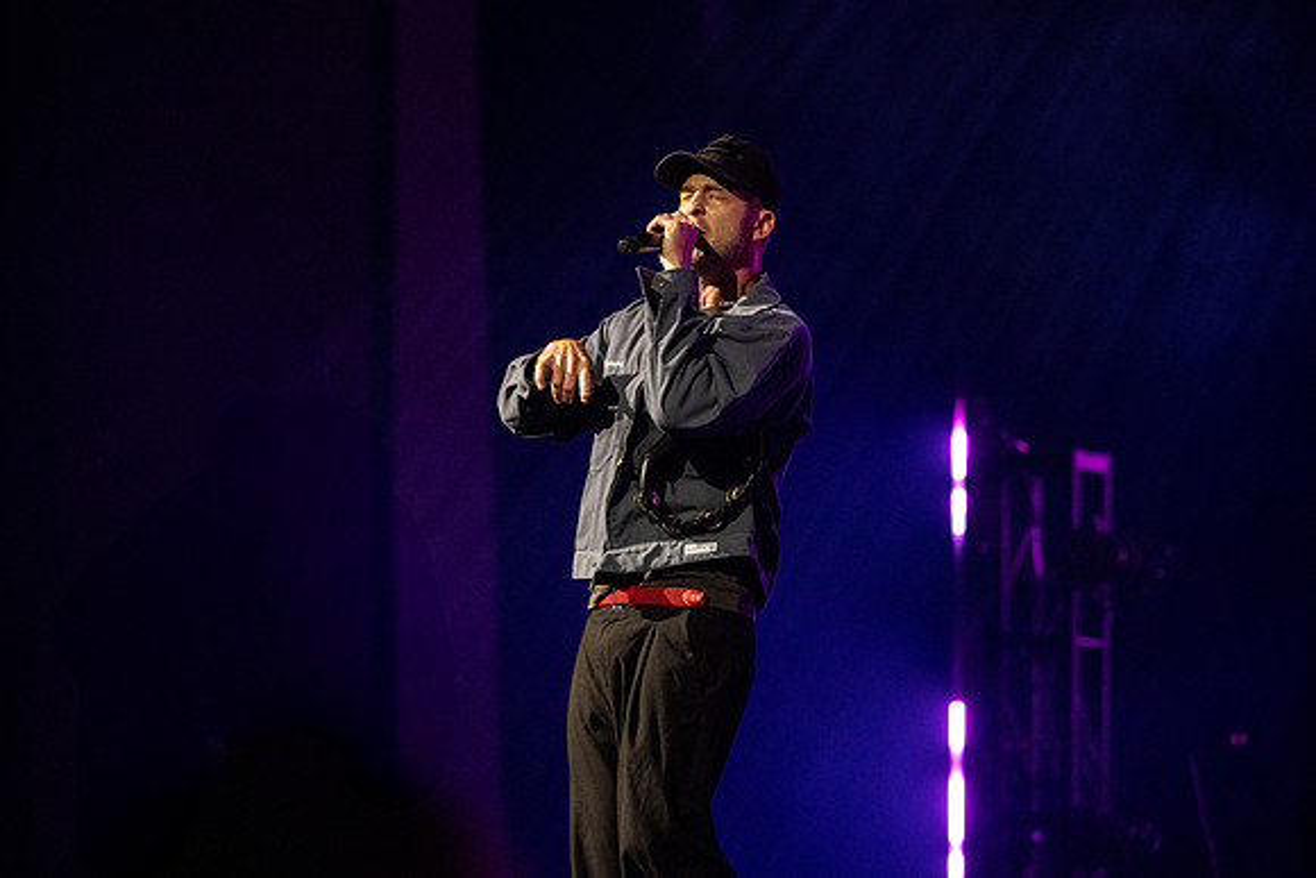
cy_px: 443
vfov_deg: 10.1
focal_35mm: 136
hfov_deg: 15.1
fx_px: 4980
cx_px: 652
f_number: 3.5
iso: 3200
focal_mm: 135
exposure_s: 1/1000
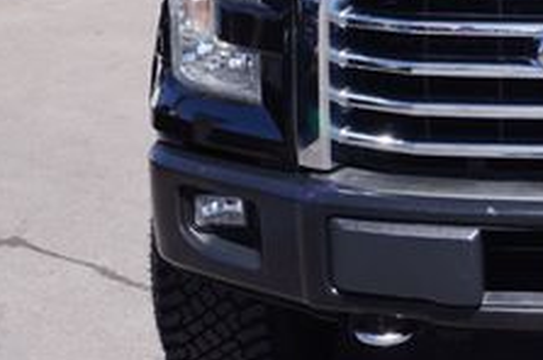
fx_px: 1362
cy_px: 34
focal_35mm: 90
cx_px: 572
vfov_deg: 14.9
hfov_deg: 21.6
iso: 100
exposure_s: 1/80
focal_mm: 21
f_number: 11
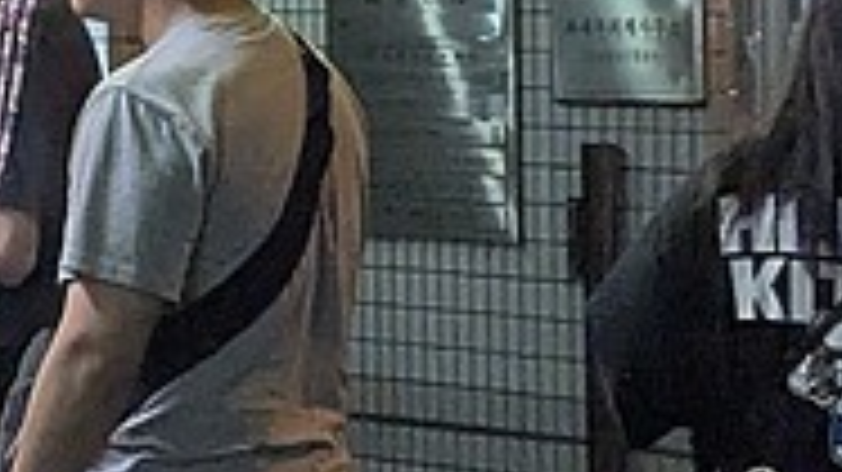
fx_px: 3236
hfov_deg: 13.6
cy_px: -292
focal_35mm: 145
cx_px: -567
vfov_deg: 8.1
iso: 48
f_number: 1.85
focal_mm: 6.81
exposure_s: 1/100
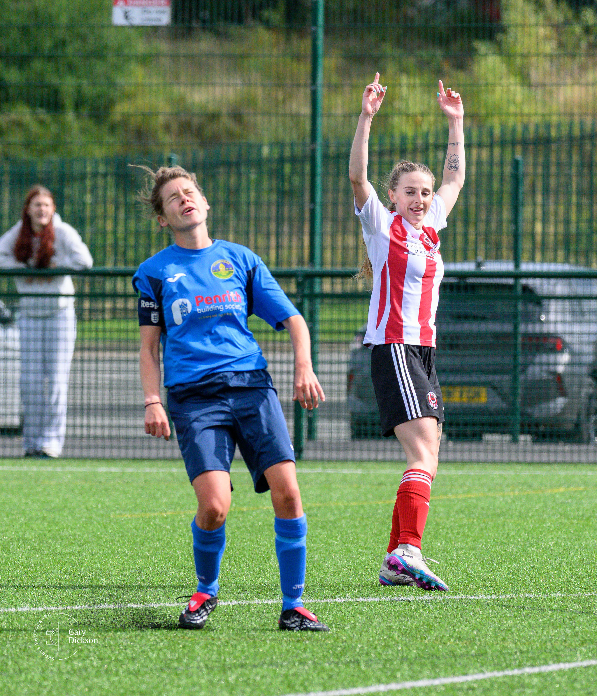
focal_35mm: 532
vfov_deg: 3.5
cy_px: 275
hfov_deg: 3.0
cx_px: 302
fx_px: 11284
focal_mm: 220
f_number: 5
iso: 1100
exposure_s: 1/4000
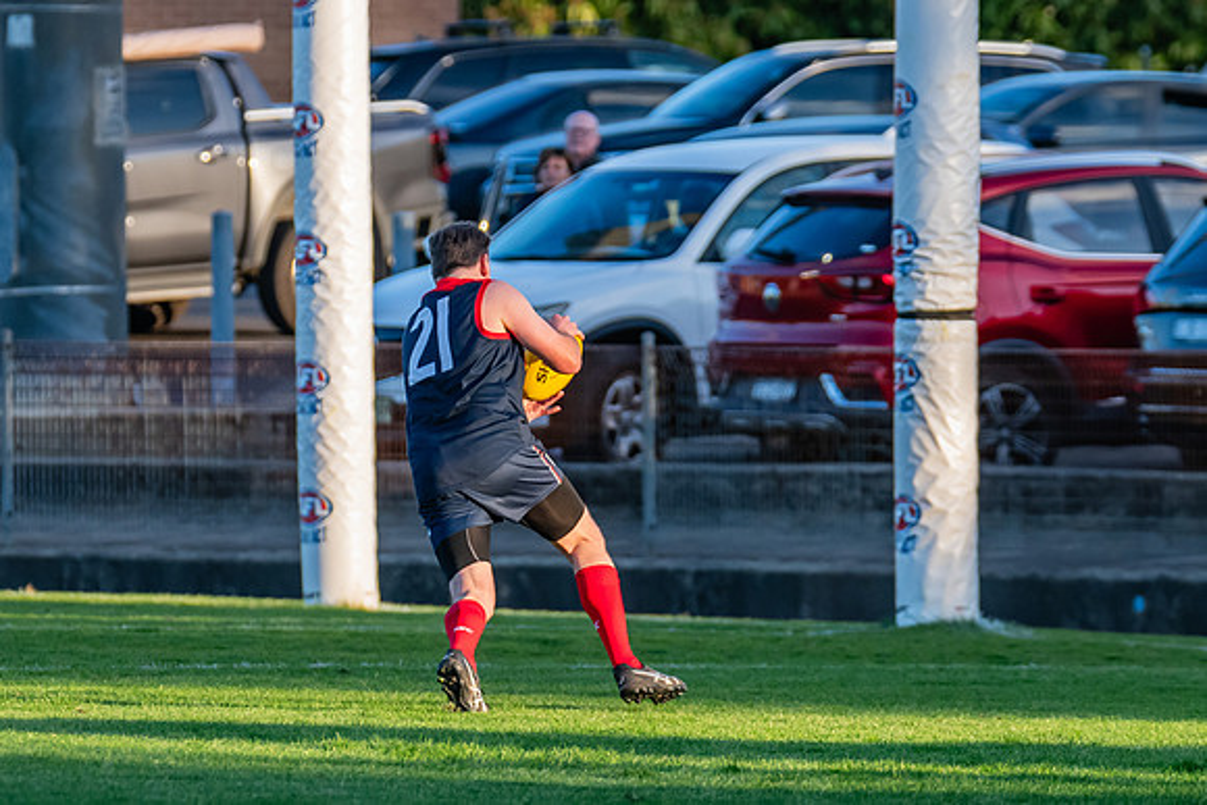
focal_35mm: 487
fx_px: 16329
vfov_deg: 2.8
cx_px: 498
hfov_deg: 4.2
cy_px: 388
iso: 800
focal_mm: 270
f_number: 5
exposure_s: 1/1600
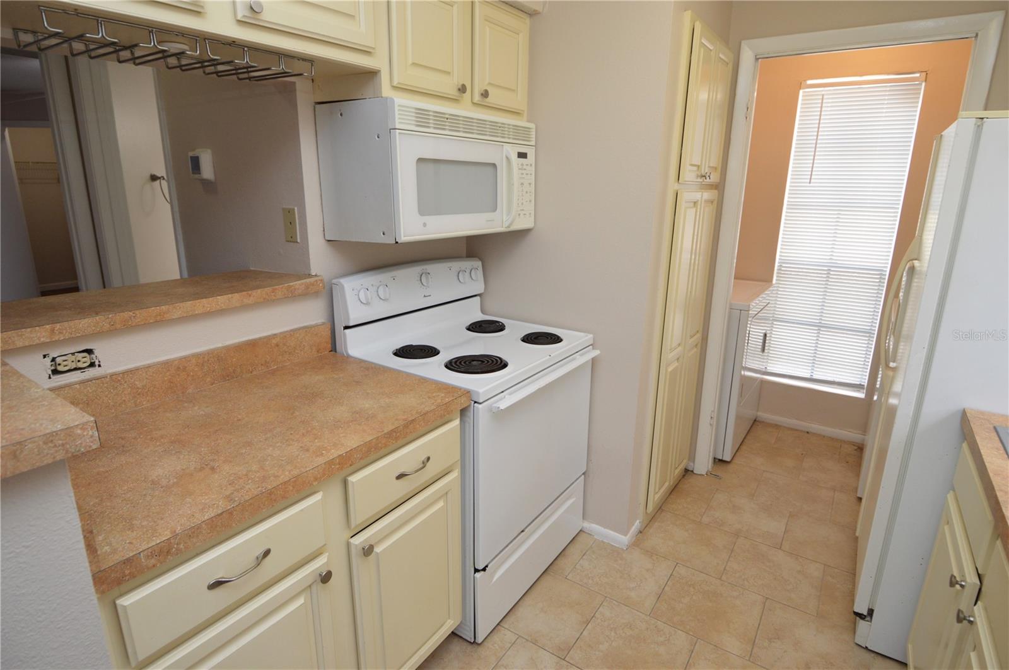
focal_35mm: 18
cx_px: 504
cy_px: 335
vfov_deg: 67.3
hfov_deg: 90.1
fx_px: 504
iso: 400
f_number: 4.5
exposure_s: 1/80
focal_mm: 12
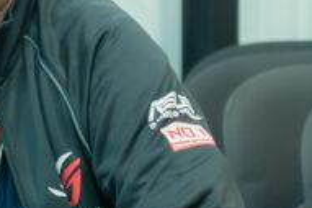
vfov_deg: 2.4
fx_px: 4875
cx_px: -165
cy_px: 189
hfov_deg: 3.6
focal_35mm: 563
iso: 1600
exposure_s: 1/250
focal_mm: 70
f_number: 2.8
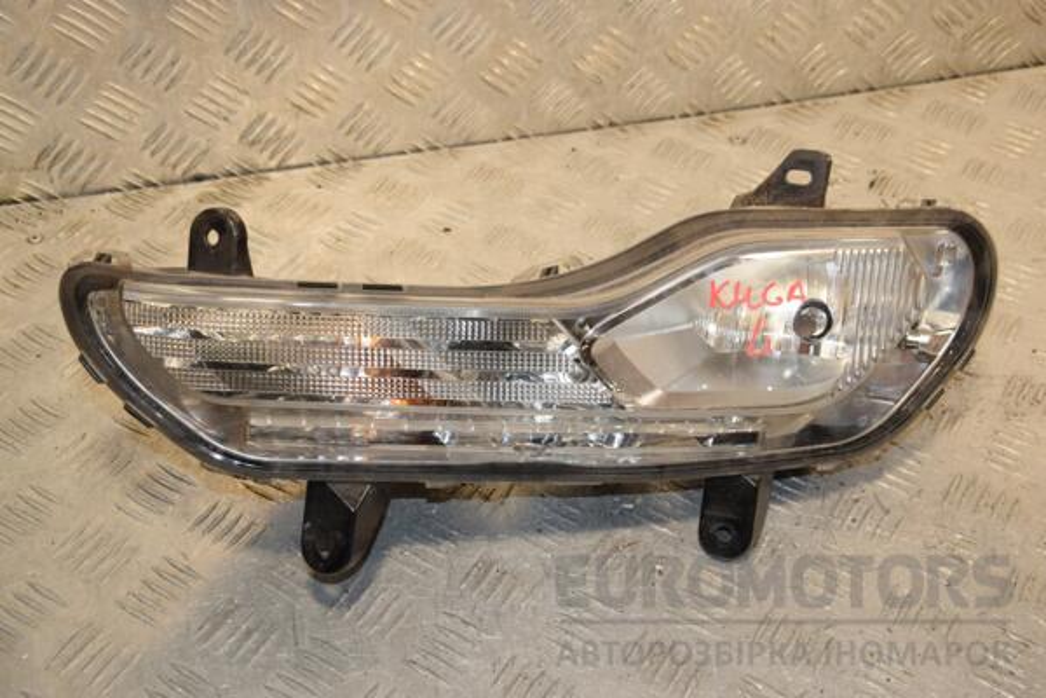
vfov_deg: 26.5
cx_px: 523
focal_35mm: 51
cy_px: 349
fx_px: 1482
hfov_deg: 38.9
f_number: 7.1
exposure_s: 1/200
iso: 800
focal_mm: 34
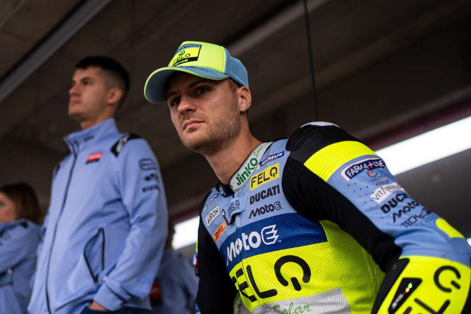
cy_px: 157
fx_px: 589
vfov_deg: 29.9
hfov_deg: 43.2
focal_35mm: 45
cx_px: 168
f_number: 1.8
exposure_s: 1/2000
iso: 250
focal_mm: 35
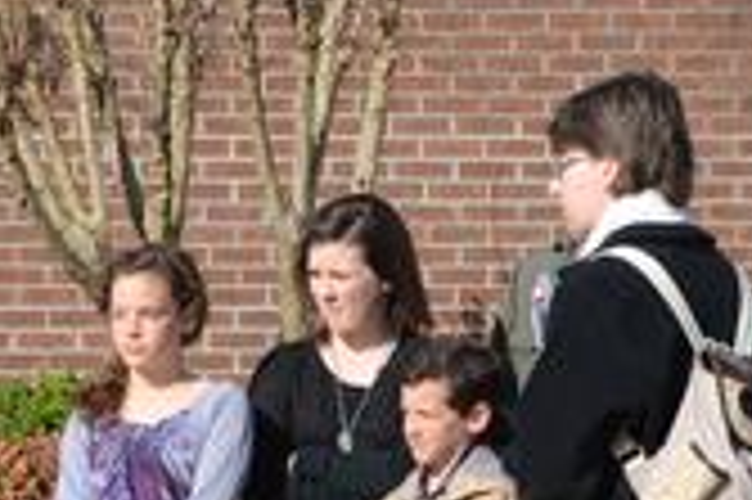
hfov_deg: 10.5
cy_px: 613
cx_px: -113
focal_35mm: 194
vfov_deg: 7.0
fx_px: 4048
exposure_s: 1/500
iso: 125
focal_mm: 48
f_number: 6.3
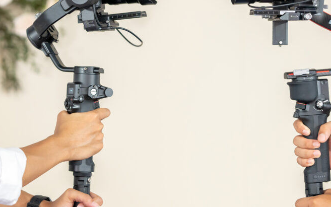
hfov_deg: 15.5
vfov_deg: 9.7
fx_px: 1218
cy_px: 94
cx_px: 203
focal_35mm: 135
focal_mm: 85
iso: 2000
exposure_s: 1/1250
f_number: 2.8
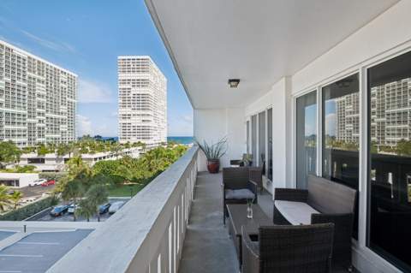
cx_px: 206
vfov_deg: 67.3
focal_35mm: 18
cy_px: 136
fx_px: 205
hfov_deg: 90.1
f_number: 8
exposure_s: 1/320
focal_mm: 18
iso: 250
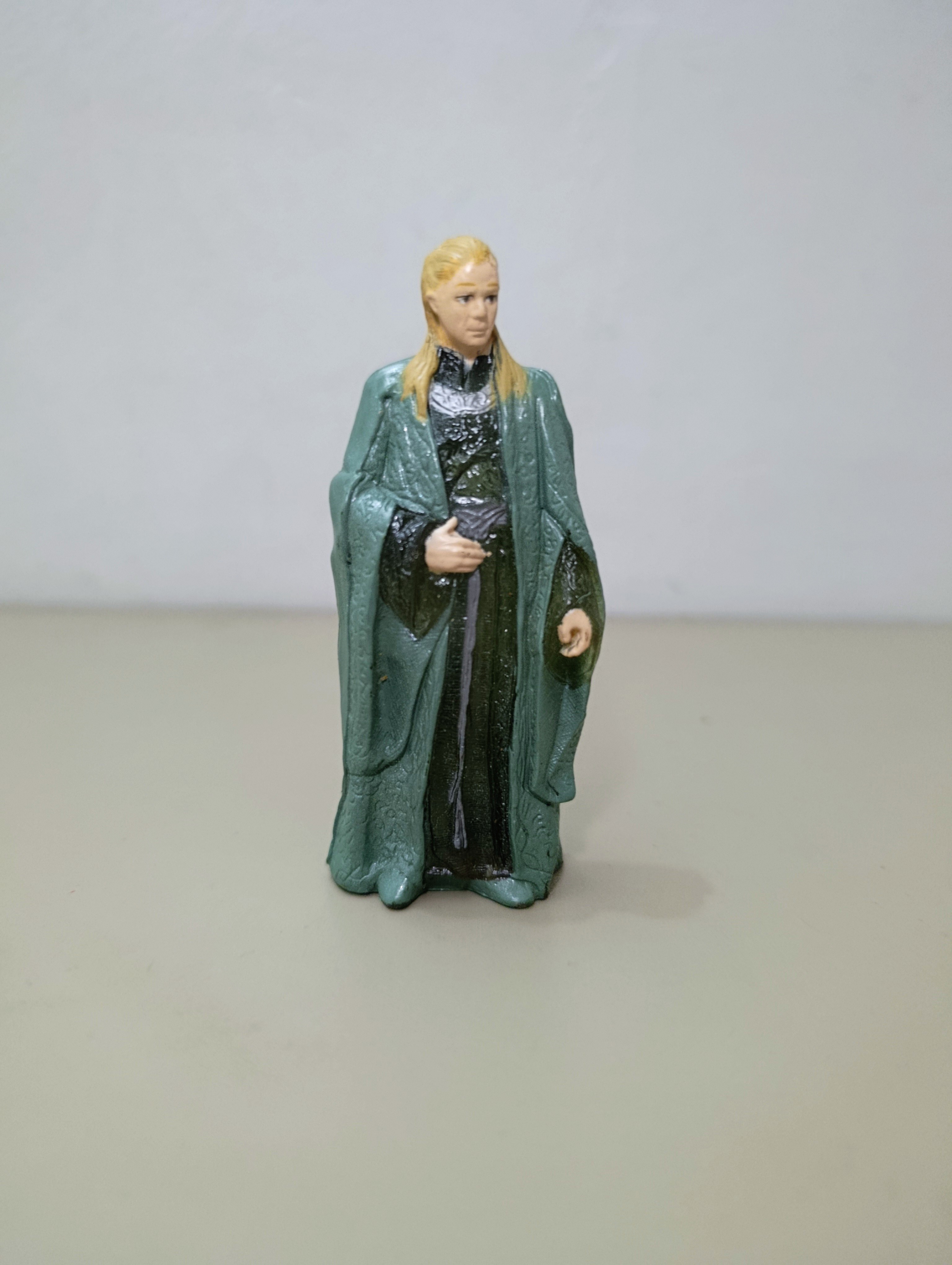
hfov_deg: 59.0
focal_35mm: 23
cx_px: 476
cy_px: 632
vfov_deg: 73.8
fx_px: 841
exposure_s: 1/50
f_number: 1.65
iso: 1308
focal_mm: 6.11
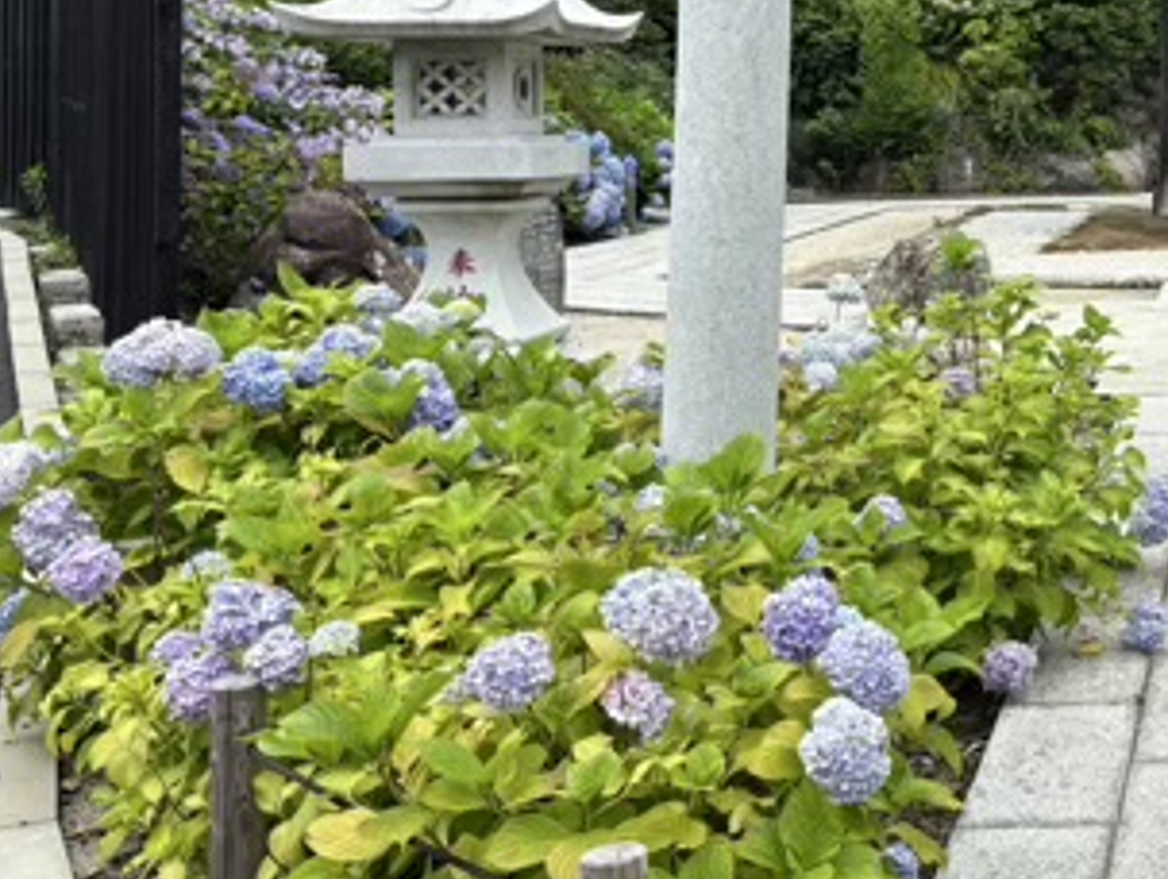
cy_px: 191
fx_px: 2027
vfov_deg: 24.1
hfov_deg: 29.0
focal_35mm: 60
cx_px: 1287
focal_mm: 5.96
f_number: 1.6
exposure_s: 1/1263
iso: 50
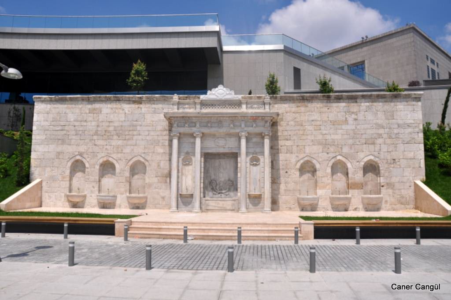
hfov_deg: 67.4
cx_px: 226
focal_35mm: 27
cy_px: 150
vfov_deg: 47.8
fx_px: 338
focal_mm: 18
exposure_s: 1/1600
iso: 200
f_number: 8
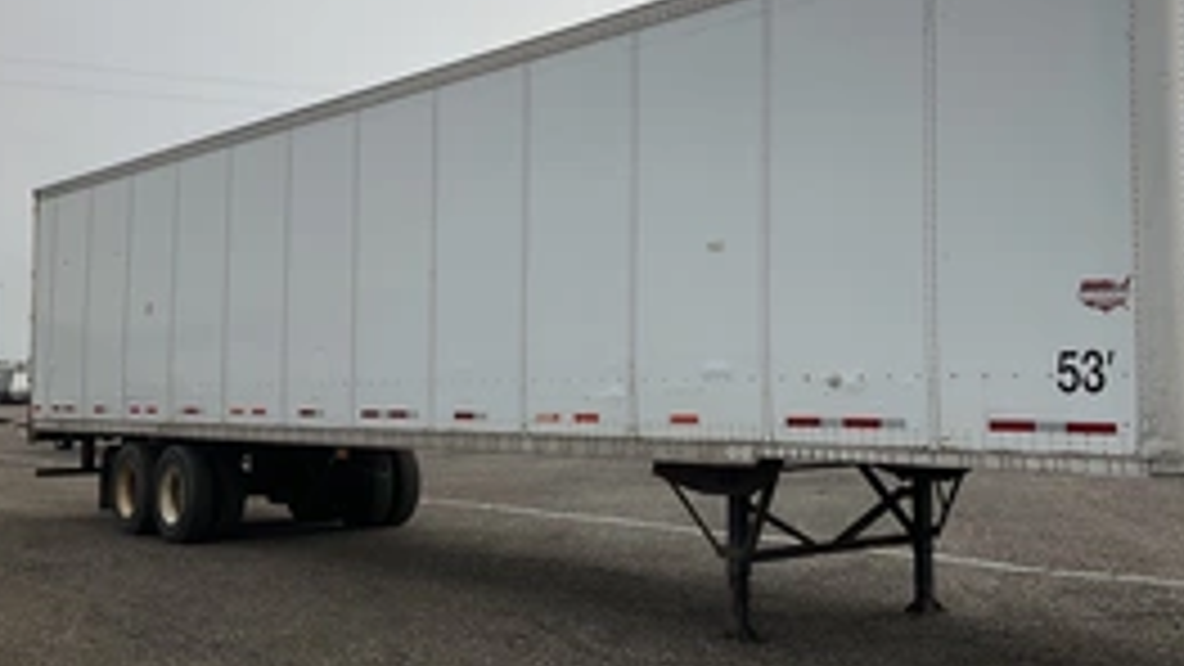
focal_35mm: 48
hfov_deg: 42.5
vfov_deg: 24.9
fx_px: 1507
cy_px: 279
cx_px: 761
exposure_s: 1/2801
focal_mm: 3
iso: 25
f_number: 1.8
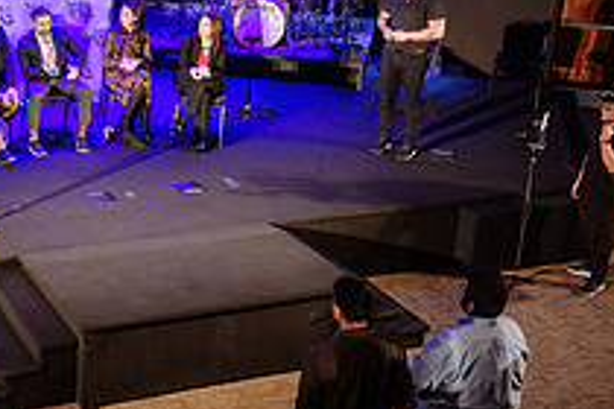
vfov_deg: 18.9
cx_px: -1
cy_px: 225
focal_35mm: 72
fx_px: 1228
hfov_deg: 26.6
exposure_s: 1/125
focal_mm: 24
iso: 1600
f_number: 2.8
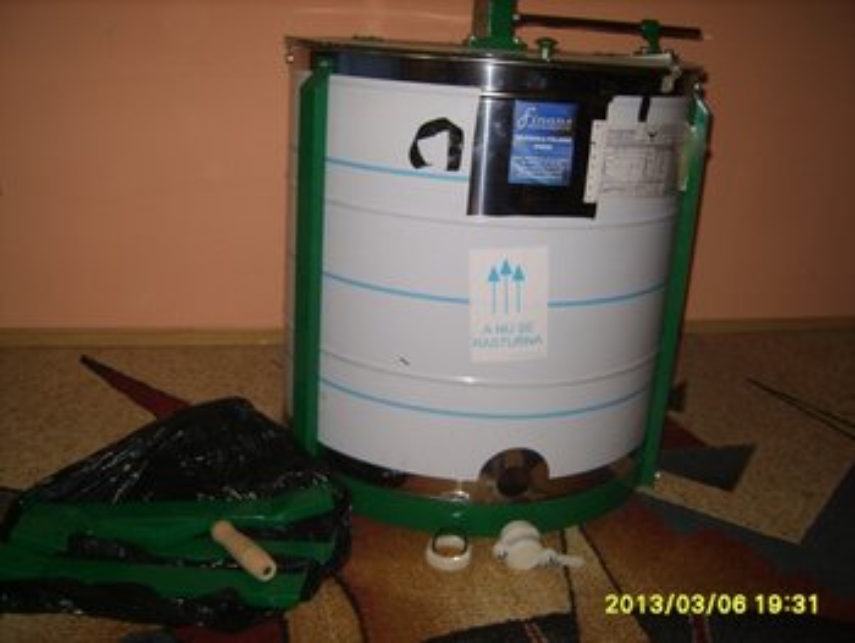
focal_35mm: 35
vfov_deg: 40.7
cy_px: 322
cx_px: 428
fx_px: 865
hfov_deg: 52.6
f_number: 2.8
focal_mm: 7.4
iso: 100
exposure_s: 1/30
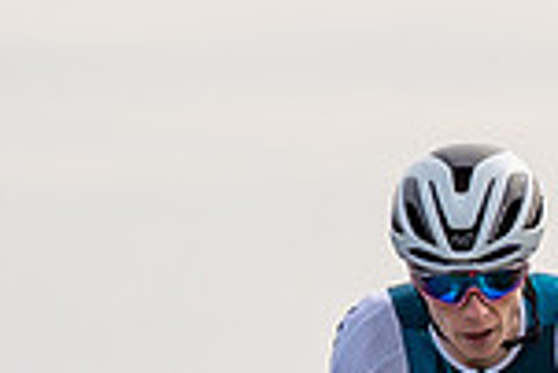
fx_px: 24529
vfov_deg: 0.9
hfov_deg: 1.3
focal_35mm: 1581
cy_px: 826
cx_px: 539
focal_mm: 200
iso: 160
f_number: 4
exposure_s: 1/1000
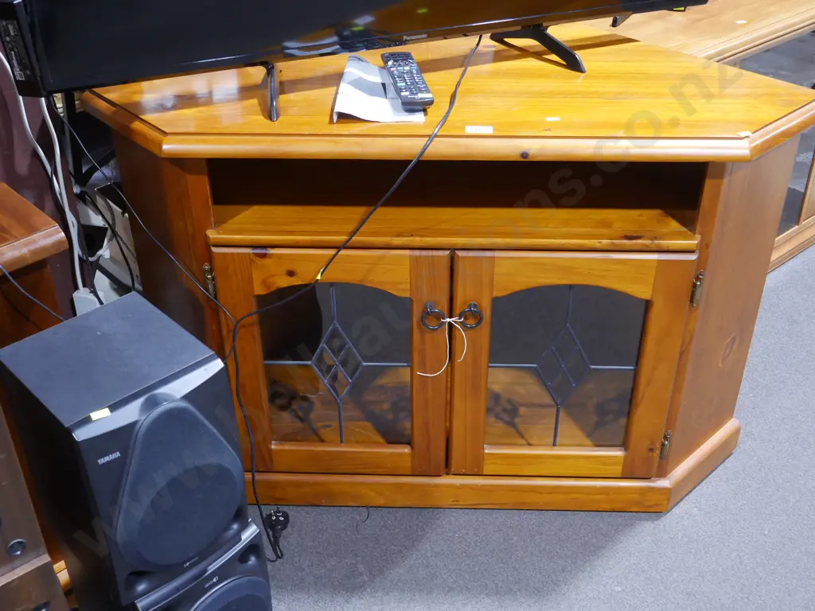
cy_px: 306
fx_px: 942
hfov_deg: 46.8
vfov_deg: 36.0
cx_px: 408
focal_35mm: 40
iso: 1250
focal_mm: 20
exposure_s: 1/60
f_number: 4.5
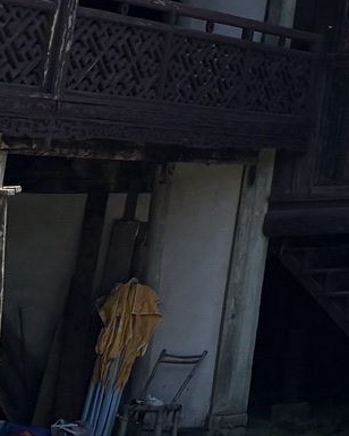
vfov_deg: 13.5
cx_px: 1098
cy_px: -267
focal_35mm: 132
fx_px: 1704
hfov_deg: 9.1
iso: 50
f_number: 1.6
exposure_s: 1/2283
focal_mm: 5.96
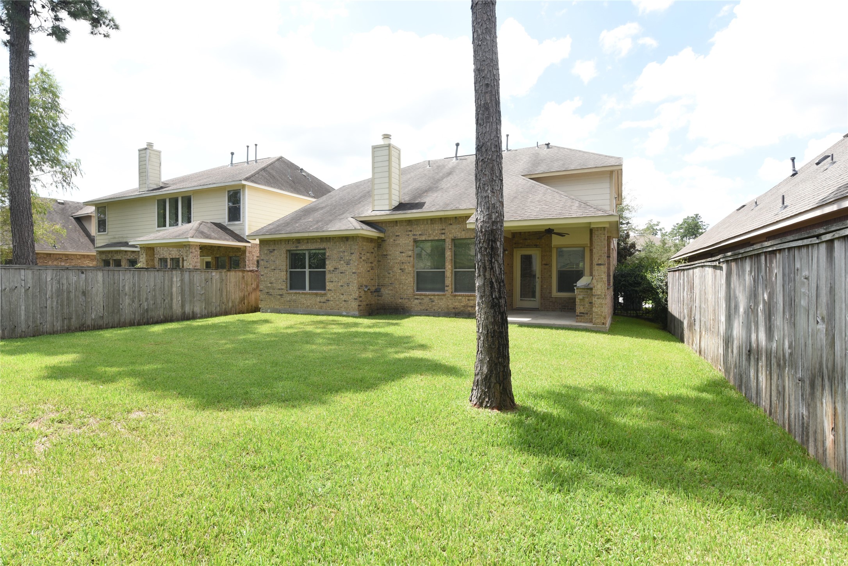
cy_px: 283
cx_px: 424
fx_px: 424
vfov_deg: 67.4
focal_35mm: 18
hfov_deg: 90.0
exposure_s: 1/250
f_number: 9
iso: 640
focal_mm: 18
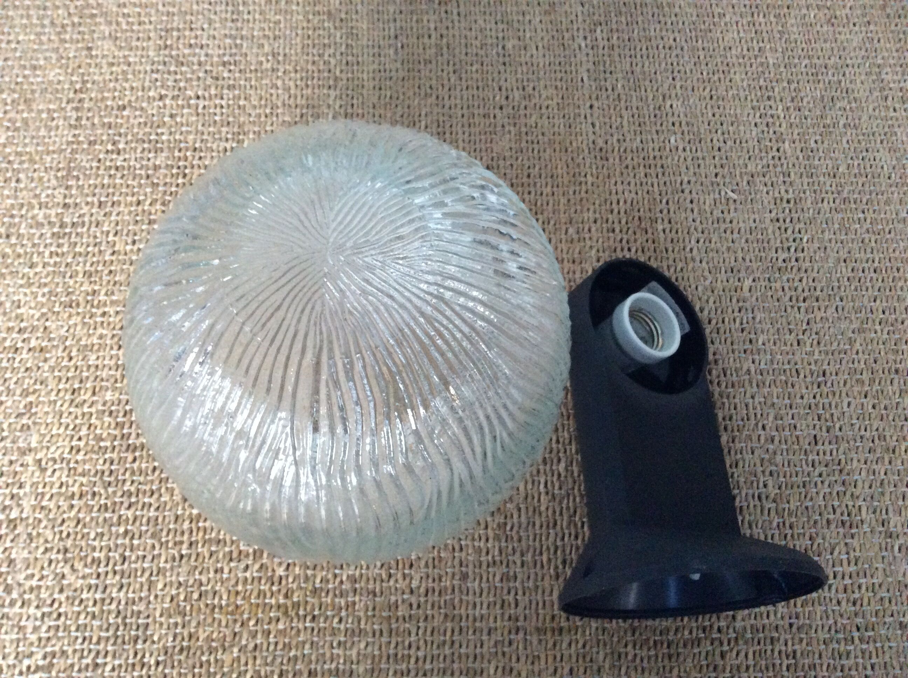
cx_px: 454
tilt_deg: -70.4
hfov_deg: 56.9
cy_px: 339
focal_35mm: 32
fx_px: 838
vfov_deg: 44.1
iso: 320
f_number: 2.4
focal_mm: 3.3
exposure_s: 1/17
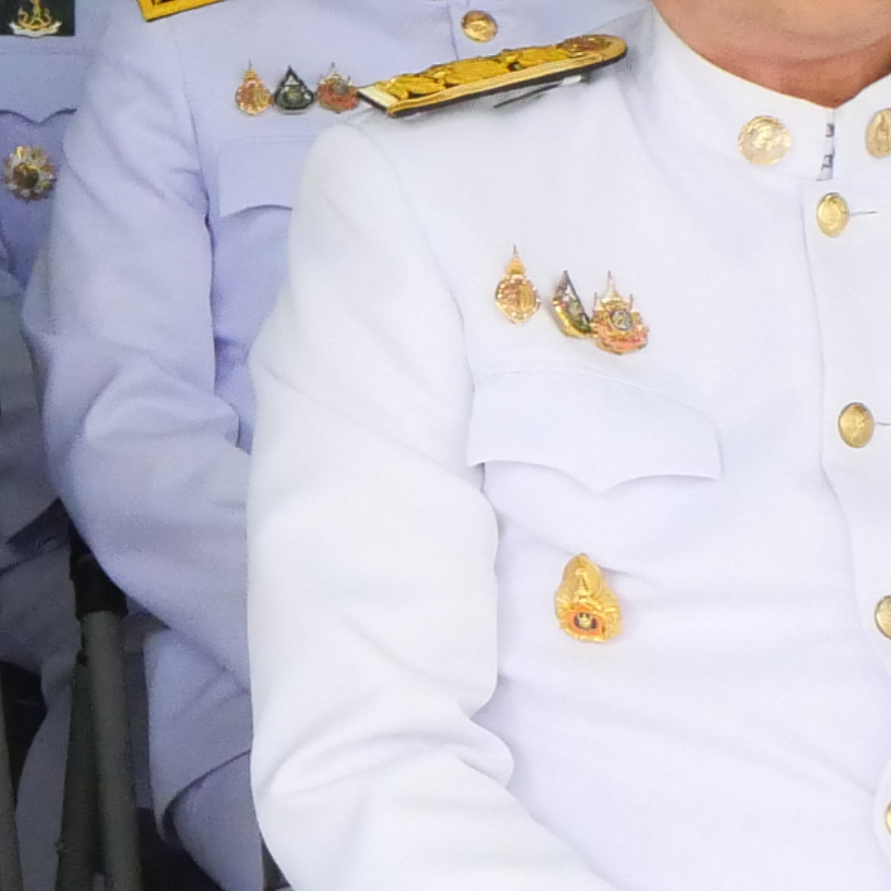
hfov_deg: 10.0
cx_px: -748
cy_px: 615
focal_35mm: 164
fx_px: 4776
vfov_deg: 10.6
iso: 3200
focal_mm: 15
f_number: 9
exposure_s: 1/320
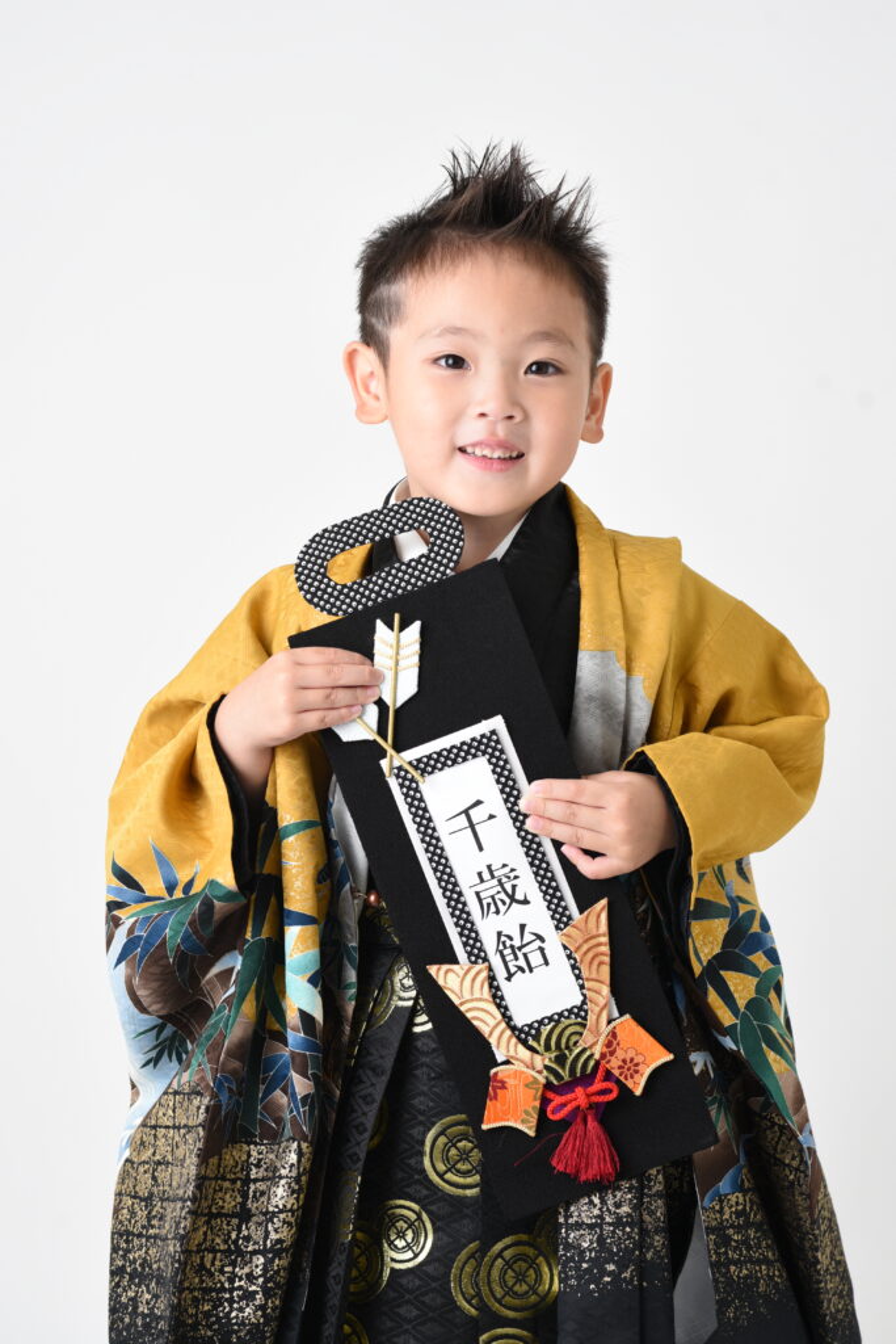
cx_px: 448
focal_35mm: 85
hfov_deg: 16.1
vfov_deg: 23.9
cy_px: 672
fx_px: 3172
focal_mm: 85
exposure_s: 1/160
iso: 320
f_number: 5.6
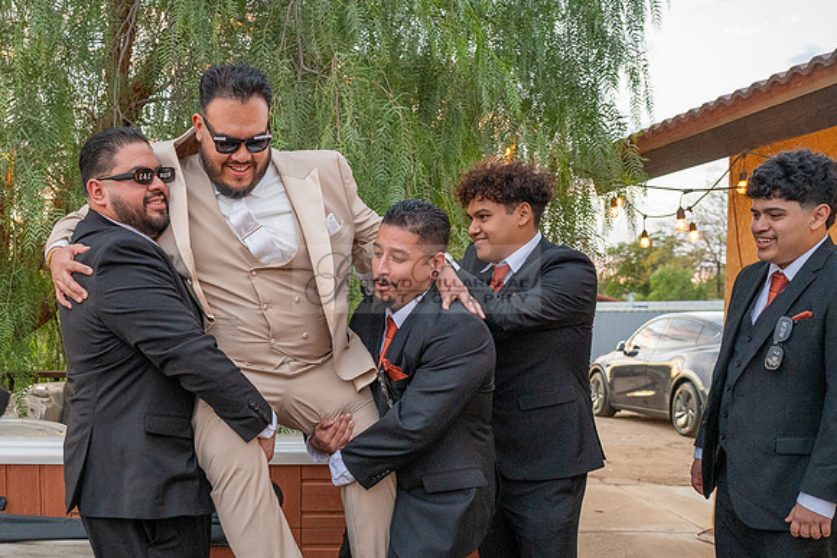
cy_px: 384
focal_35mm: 43
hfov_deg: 44.9
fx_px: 992
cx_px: 261
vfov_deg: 31.1
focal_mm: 31
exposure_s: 1/200
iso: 2500
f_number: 4
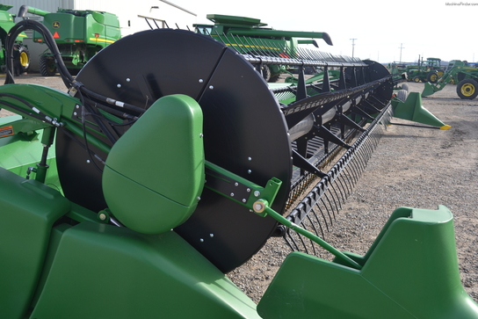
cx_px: 239
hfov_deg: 46.4
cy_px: 160
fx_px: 558
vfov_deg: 31.9
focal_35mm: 42
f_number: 6.3
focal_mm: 28
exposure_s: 1/160
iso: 100
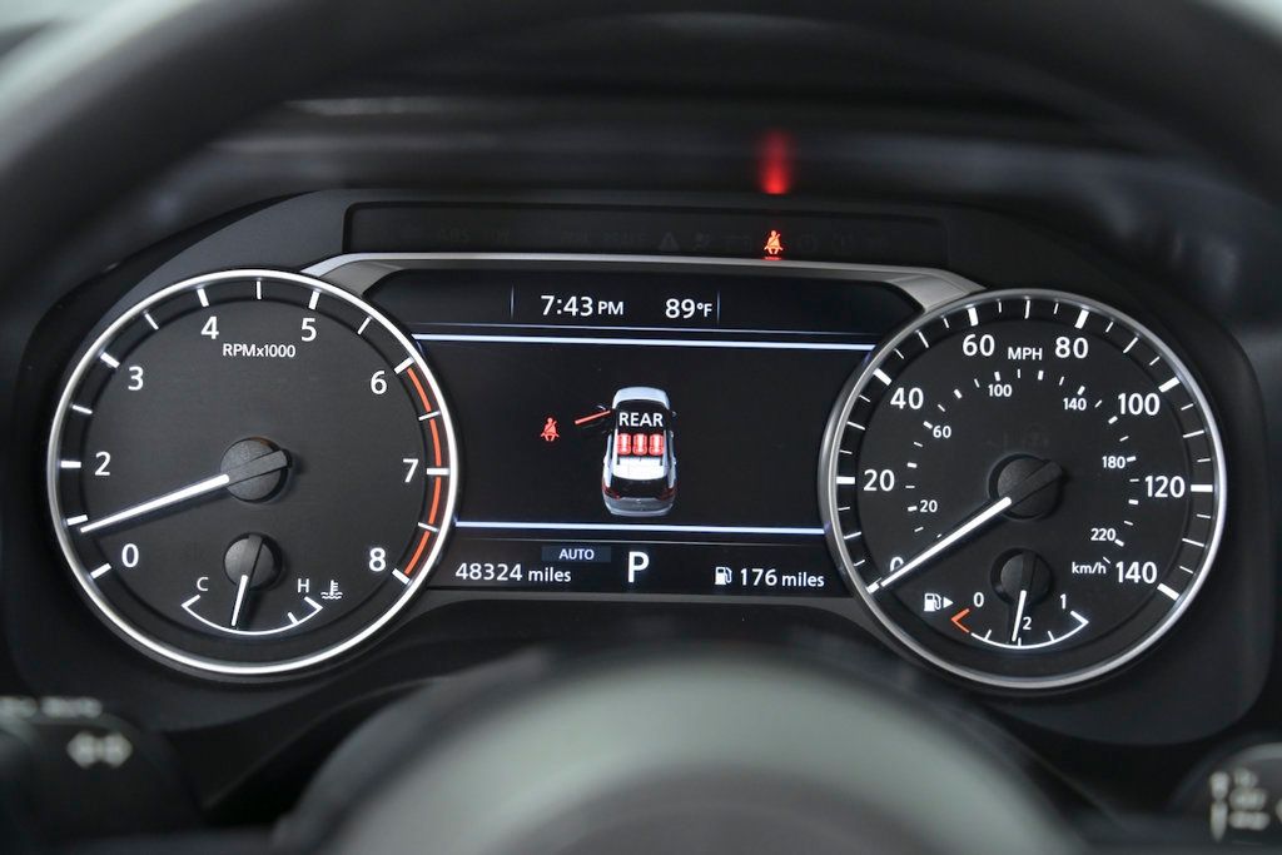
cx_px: 641
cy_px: 428
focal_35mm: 67
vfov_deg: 20.3
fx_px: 2386
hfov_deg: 30.1
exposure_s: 1/160
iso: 2000
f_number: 4
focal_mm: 67
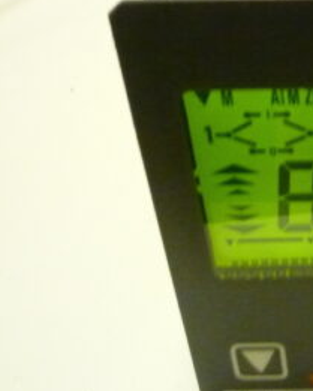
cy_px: 198
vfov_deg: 29.1
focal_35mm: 65
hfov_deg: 21.4
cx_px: 400
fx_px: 752
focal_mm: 5.2
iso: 800
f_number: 3.3
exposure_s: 1/30
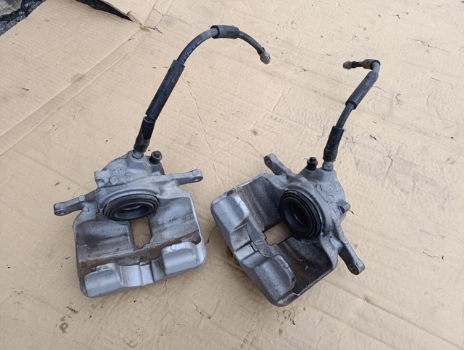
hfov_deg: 73.8
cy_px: 175
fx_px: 309
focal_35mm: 23
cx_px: 232
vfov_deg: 59.0
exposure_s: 1/100
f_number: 1.7
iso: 250
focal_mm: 6.11
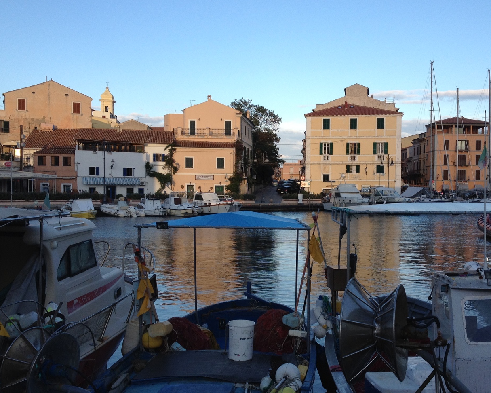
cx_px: 301
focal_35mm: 45
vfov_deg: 33.4
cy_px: 212
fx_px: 654
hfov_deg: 40.9
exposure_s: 1/563
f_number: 2.4
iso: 64
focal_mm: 4.28
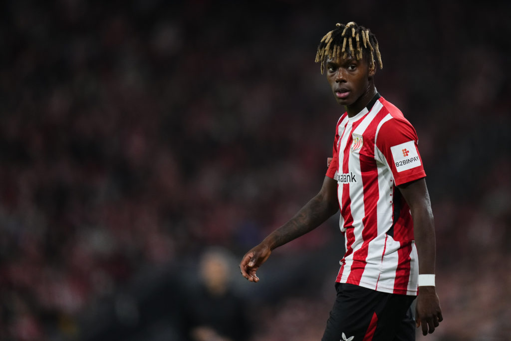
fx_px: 5678
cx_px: 256
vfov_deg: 3.4
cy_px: 170
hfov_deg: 5.2
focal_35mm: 400
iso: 3200
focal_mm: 400
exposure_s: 1/2000
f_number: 2.8
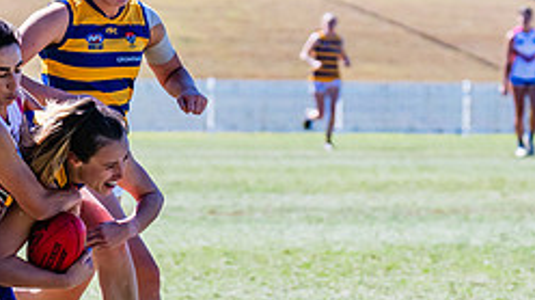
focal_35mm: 527
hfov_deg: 4.1
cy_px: 259
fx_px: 7470
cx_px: 11
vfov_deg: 2.3
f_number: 6.3
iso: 800
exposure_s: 1/1600
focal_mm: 195
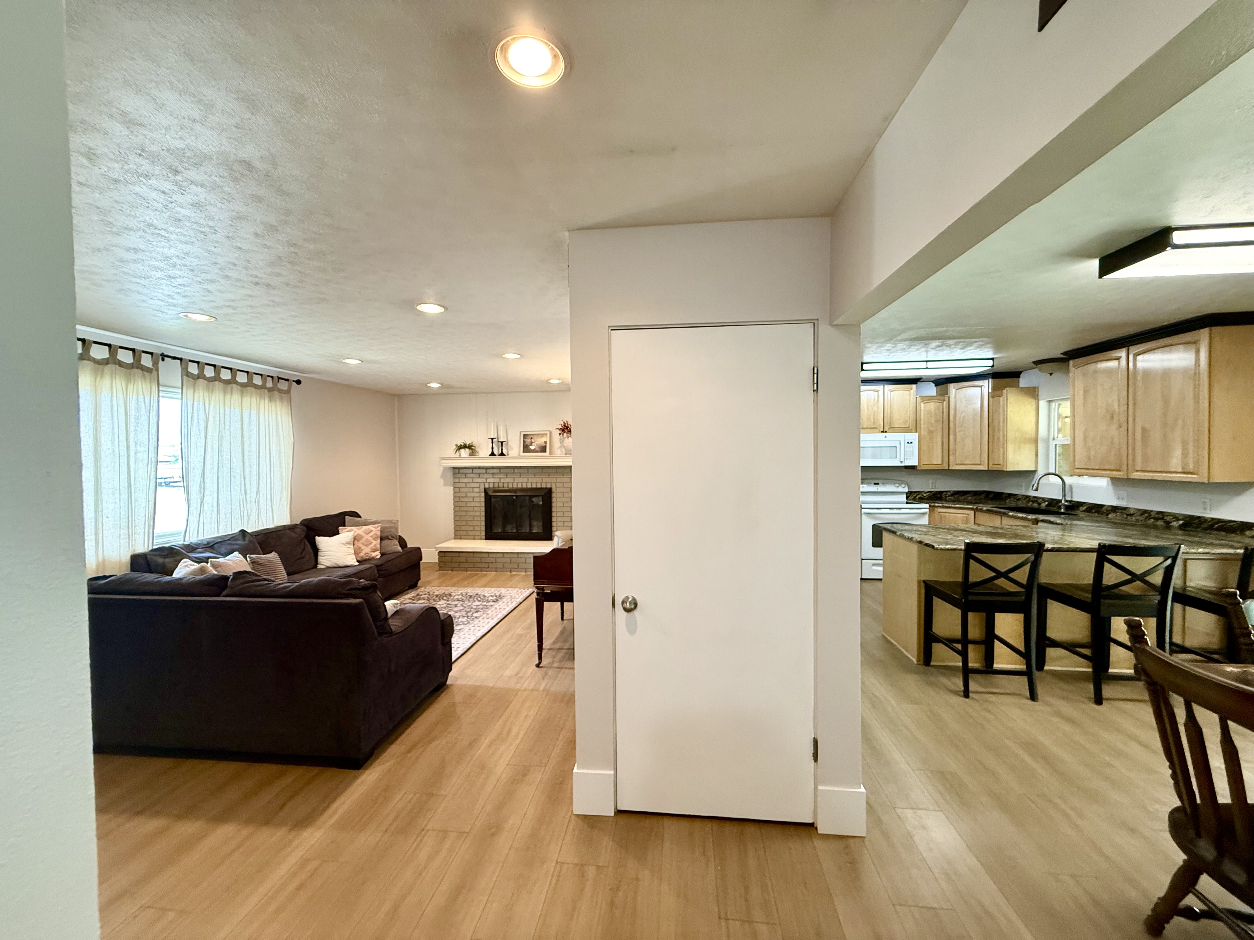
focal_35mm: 14
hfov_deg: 102.1
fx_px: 507
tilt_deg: -1.3
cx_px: 627
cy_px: 470
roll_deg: +0.4
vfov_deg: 85.7
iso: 250
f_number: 2.2
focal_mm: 2.22
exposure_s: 1/60
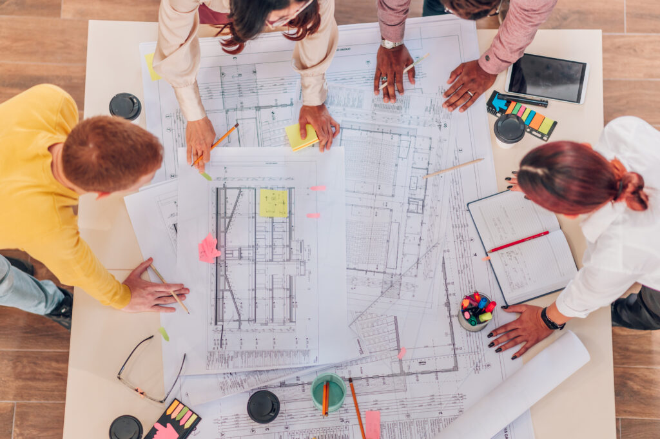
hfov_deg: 23.9
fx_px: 1557
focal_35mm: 85
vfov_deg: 16.0
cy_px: 220
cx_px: 330
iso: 200
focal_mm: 85
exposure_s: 1/160
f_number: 1.8
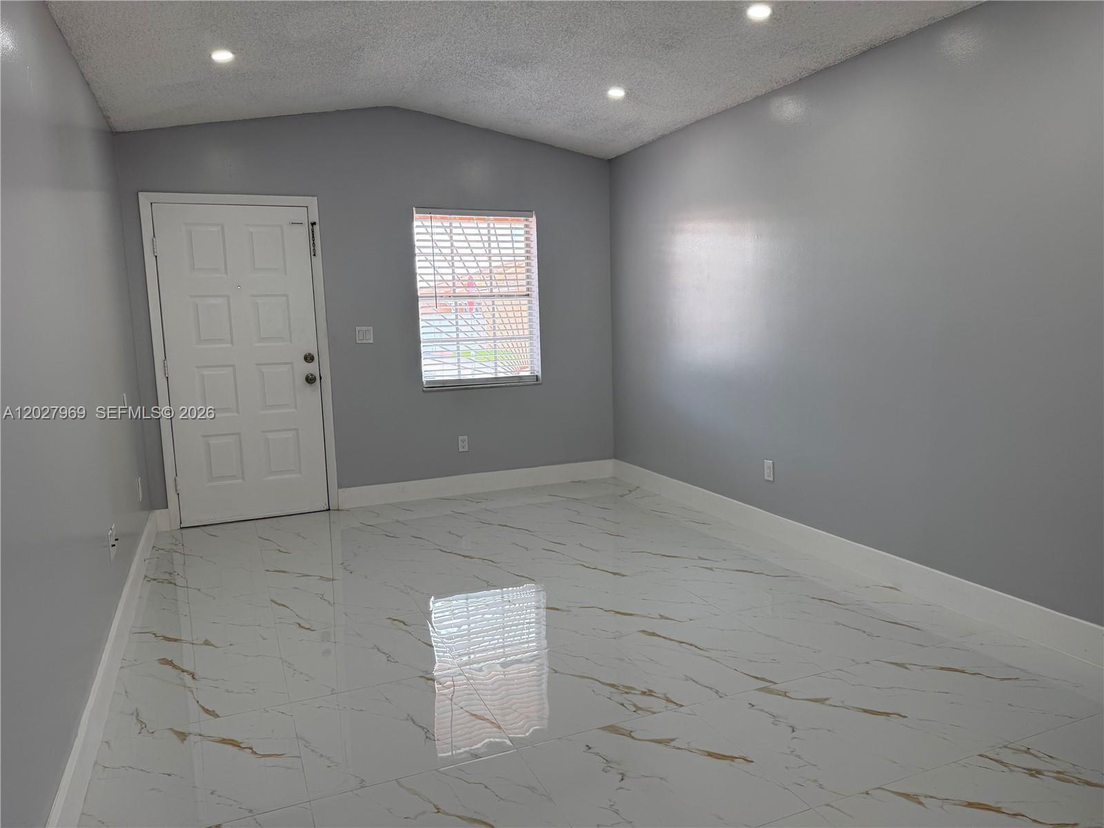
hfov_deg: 71.6
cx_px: 552
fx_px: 765
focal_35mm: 24
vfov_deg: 56.8
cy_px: 414
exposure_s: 1/183
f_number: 1.78
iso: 100
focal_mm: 6.76
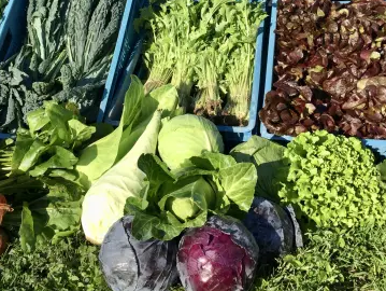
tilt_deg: -21.5
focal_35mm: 43
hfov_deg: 43.6
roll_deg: +3.9
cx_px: 153
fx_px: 480
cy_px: 81
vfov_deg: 33.1
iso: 32
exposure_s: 1/1522
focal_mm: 4.15
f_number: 2.2
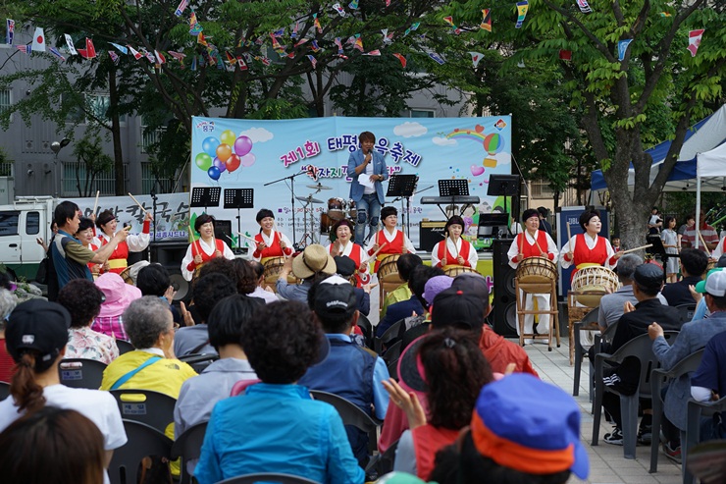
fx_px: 1109
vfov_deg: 24.6
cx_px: 363
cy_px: 242
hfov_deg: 36.3
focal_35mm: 55
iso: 100
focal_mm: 55
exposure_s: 1/200
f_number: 5.6
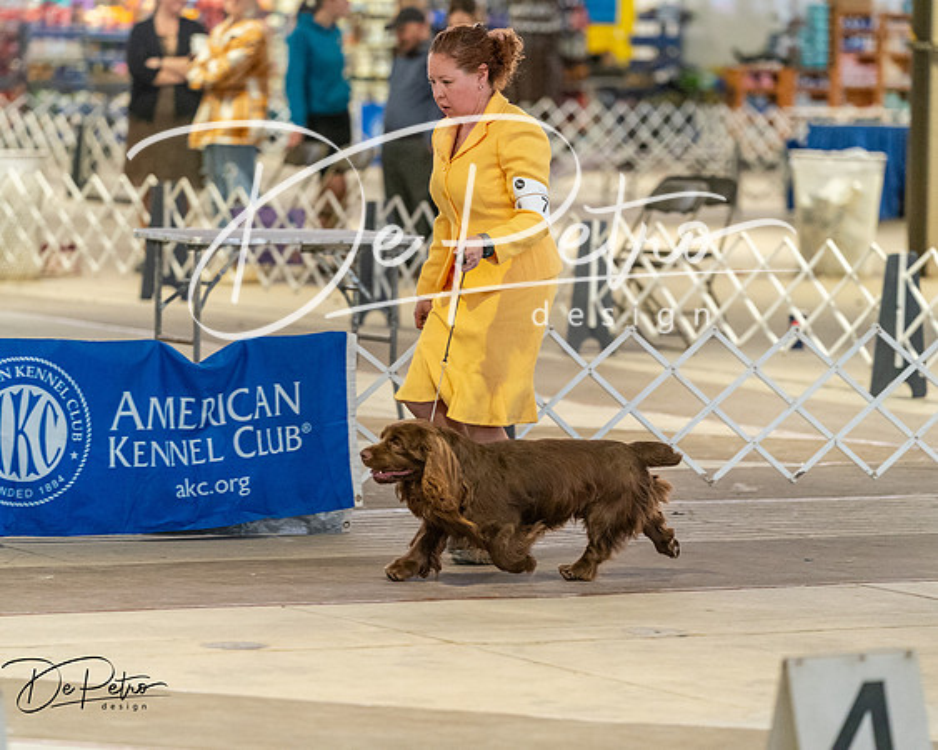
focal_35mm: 211
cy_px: 375
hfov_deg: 9.2
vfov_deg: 7.3
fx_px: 5844
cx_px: 469
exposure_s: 1/250
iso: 6400
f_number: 3.5
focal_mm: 187
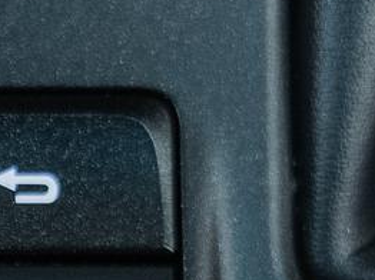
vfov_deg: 6.7
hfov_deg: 9.0
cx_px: -214
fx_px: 2316
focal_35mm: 214
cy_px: 605
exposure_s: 1/50
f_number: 2.8
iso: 1250
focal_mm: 34.6
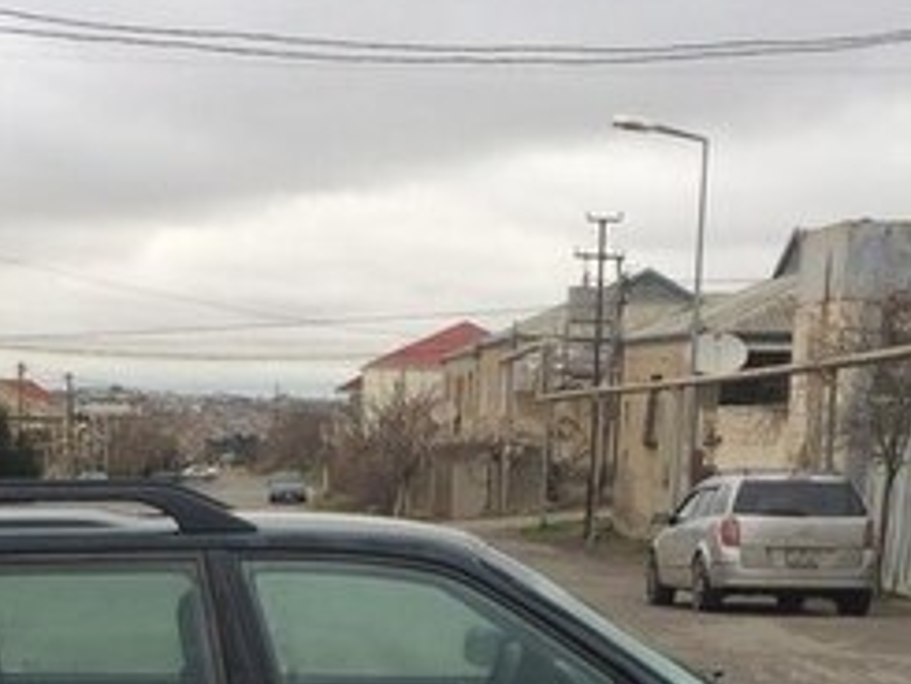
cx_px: 264
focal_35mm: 78
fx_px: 2054
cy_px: 775
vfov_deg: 18.1
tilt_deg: -9.7
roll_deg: -2.0
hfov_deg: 24.8
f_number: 2.2
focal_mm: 4.15
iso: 32
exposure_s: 1/103
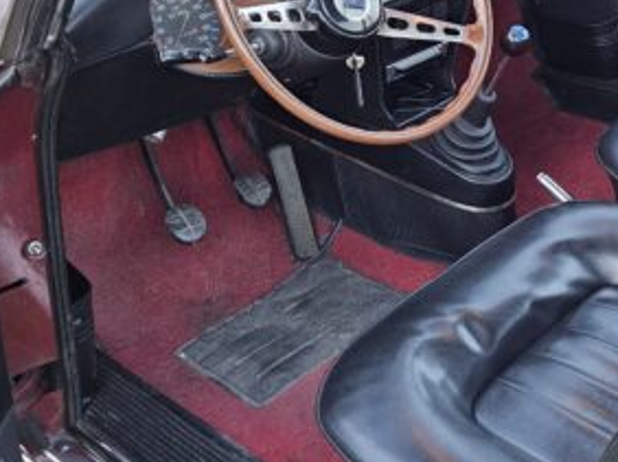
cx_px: 543
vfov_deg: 29.3
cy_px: 131
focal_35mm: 49
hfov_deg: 36.7
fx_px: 874
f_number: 1.8
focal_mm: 5.4
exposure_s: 1/50
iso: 640
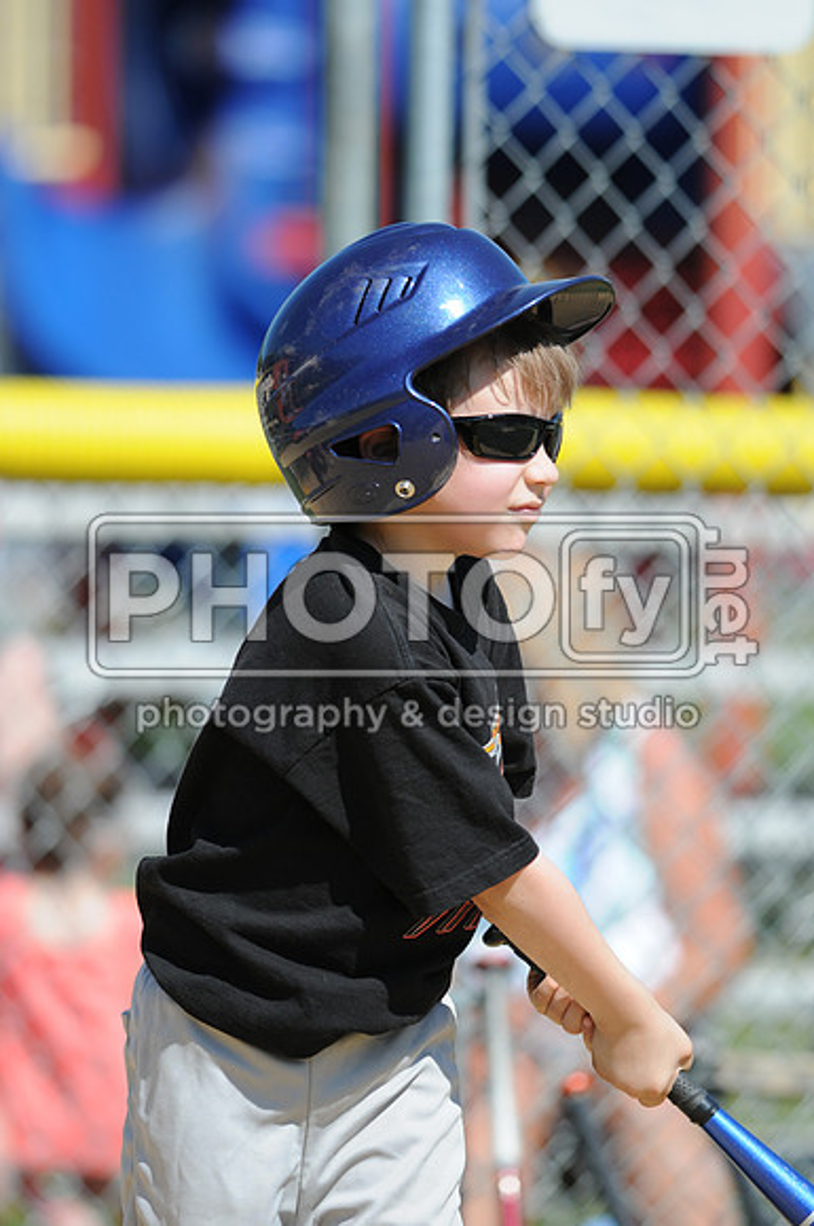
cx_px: 407
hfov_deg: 3.0
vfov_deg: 4.6
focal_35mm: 450
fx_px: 15307
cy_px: 613
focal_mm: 300
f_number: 4
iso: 200
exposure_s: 1/1600
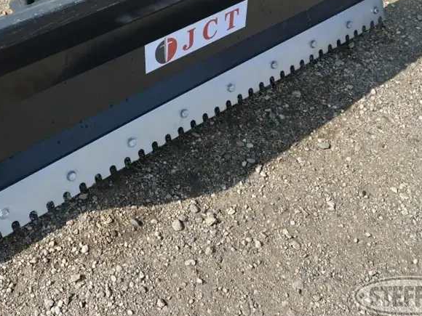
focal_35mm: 43
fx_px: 524
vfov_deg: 32.7
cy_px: 64
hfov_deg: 43.1
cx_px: 132
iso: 50
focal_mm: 5.7
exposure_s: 1/2083
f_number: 1.5
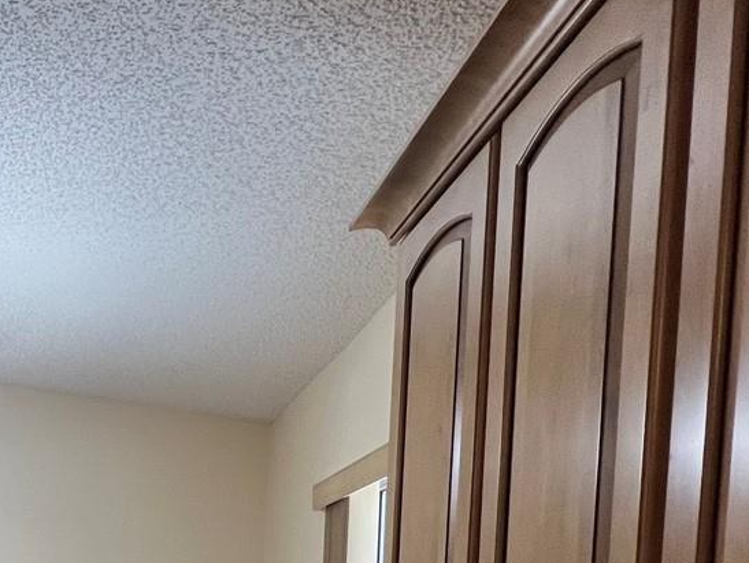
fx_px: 823
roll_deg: -0.1
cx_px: -163
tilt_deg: -3.5
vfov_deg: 31.5
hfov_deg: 36.7
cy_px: 681
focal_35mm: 38
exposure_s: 1/120
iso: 125
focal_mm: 1.57
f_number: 1.8
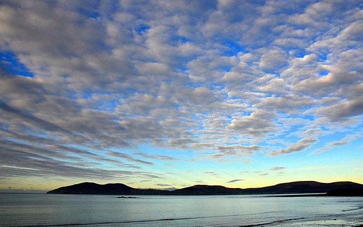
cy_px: 111
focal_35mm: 28
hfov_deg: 66.5
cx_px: 184
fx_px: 277
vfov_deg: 44.5
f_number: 11
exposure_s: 1/125
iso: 125
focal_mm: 18
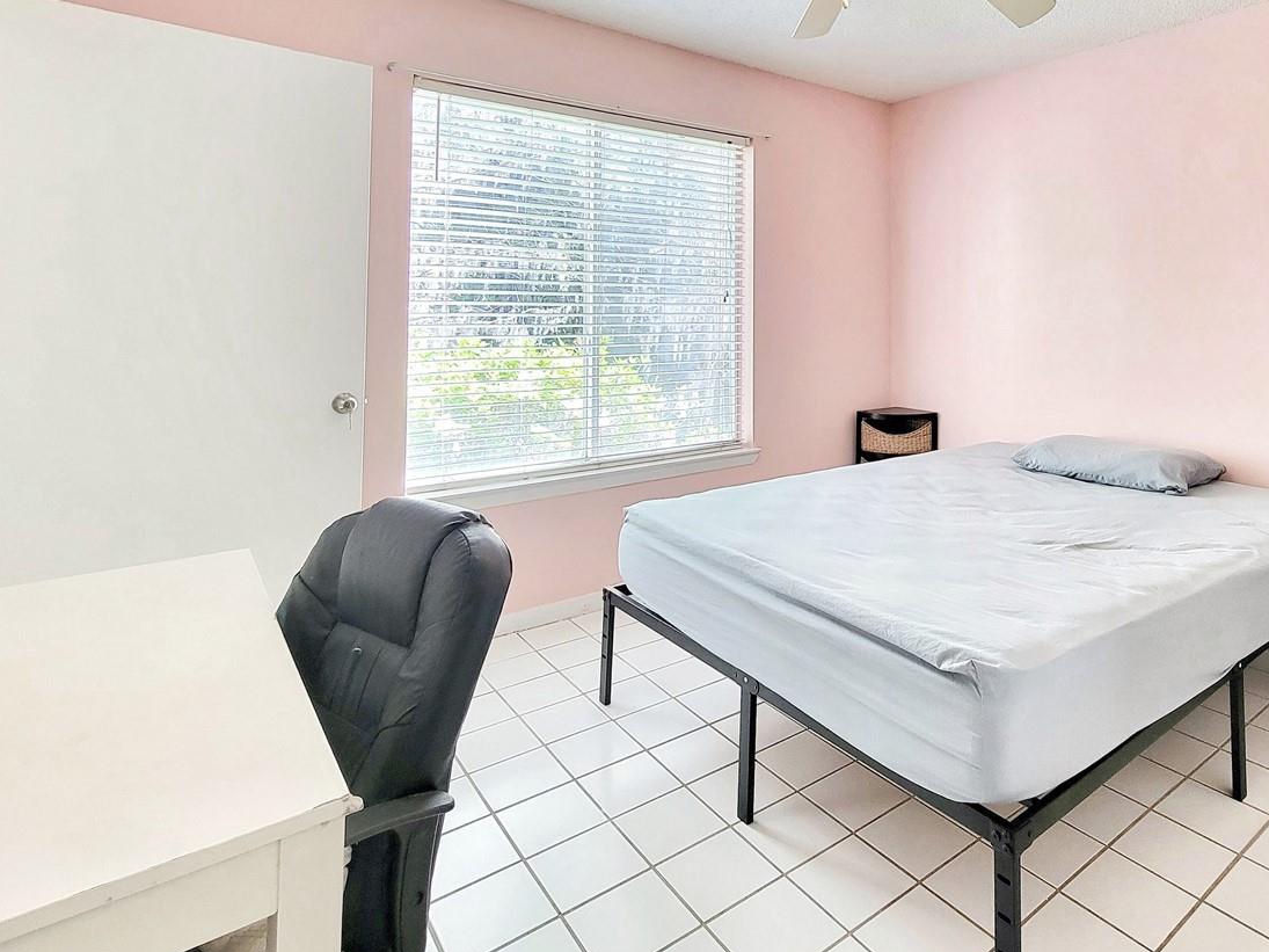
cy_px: 343
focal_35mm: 19
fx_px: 696
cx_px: 815
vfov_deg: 67.4
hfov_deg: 82.6
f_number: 2.2
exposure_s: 1/60.2
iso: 200
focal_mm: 2.2
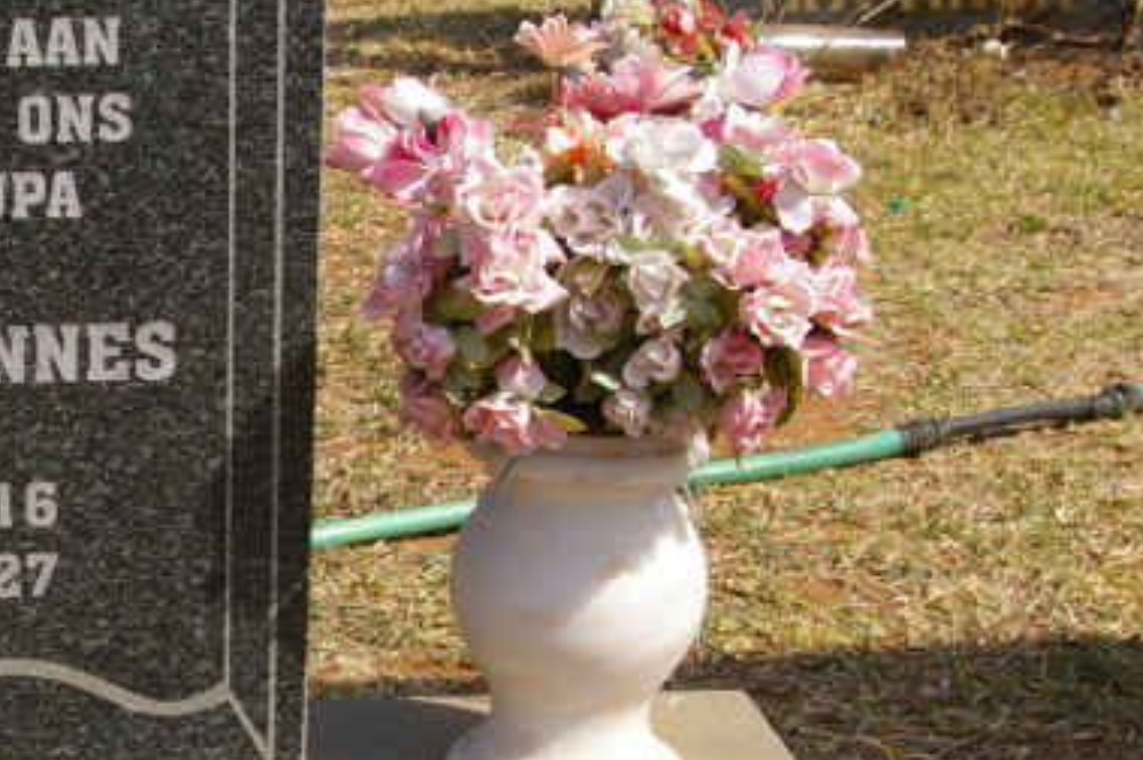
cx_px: -78
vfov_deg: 14.2
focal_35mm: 96
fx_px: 3045
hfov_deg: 20.4
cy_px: 477
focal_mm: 26
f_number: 8
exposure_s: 1/350
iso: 200
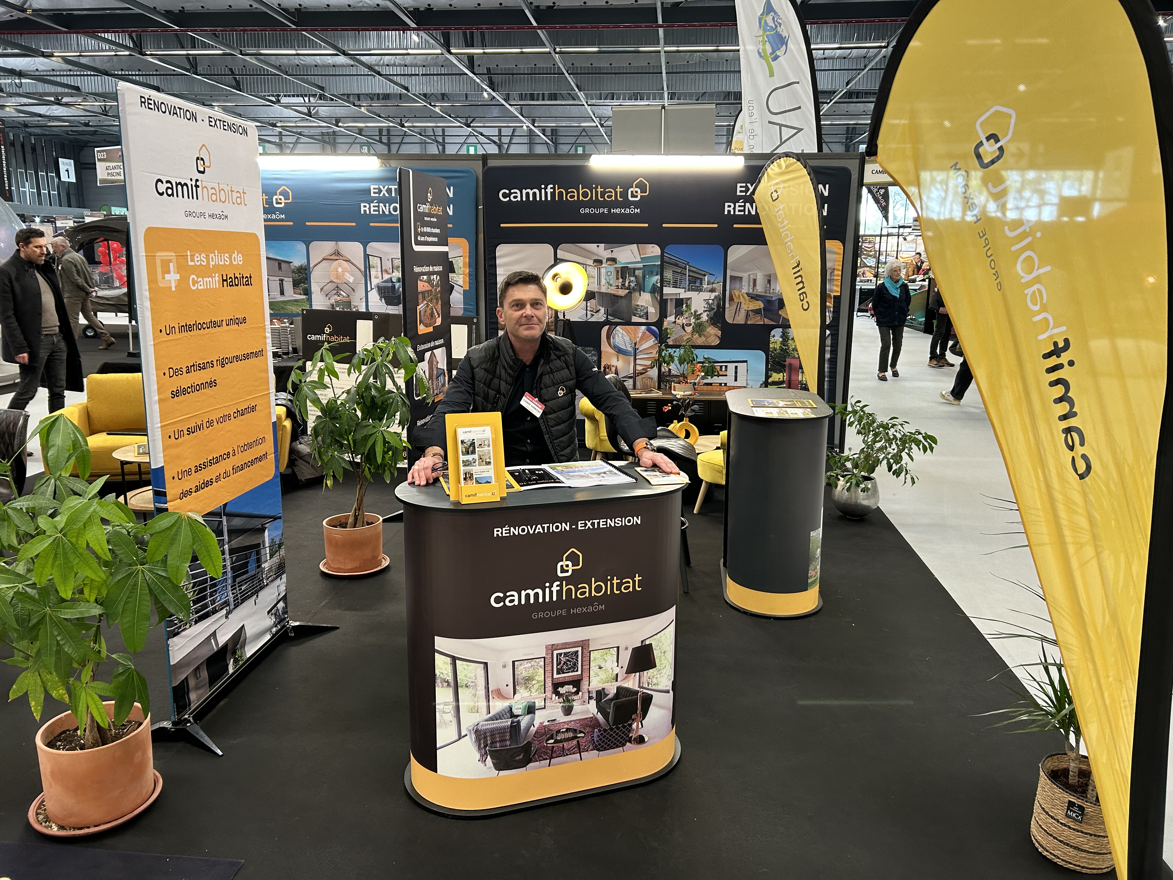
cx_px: 586
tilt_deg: -11.7
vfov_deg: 53.1
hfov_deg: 67.3
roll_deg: -0.9
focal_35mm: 26
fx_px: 881
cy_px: 440
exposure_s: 1/50
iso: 125
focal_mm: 5.7
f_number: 1.5
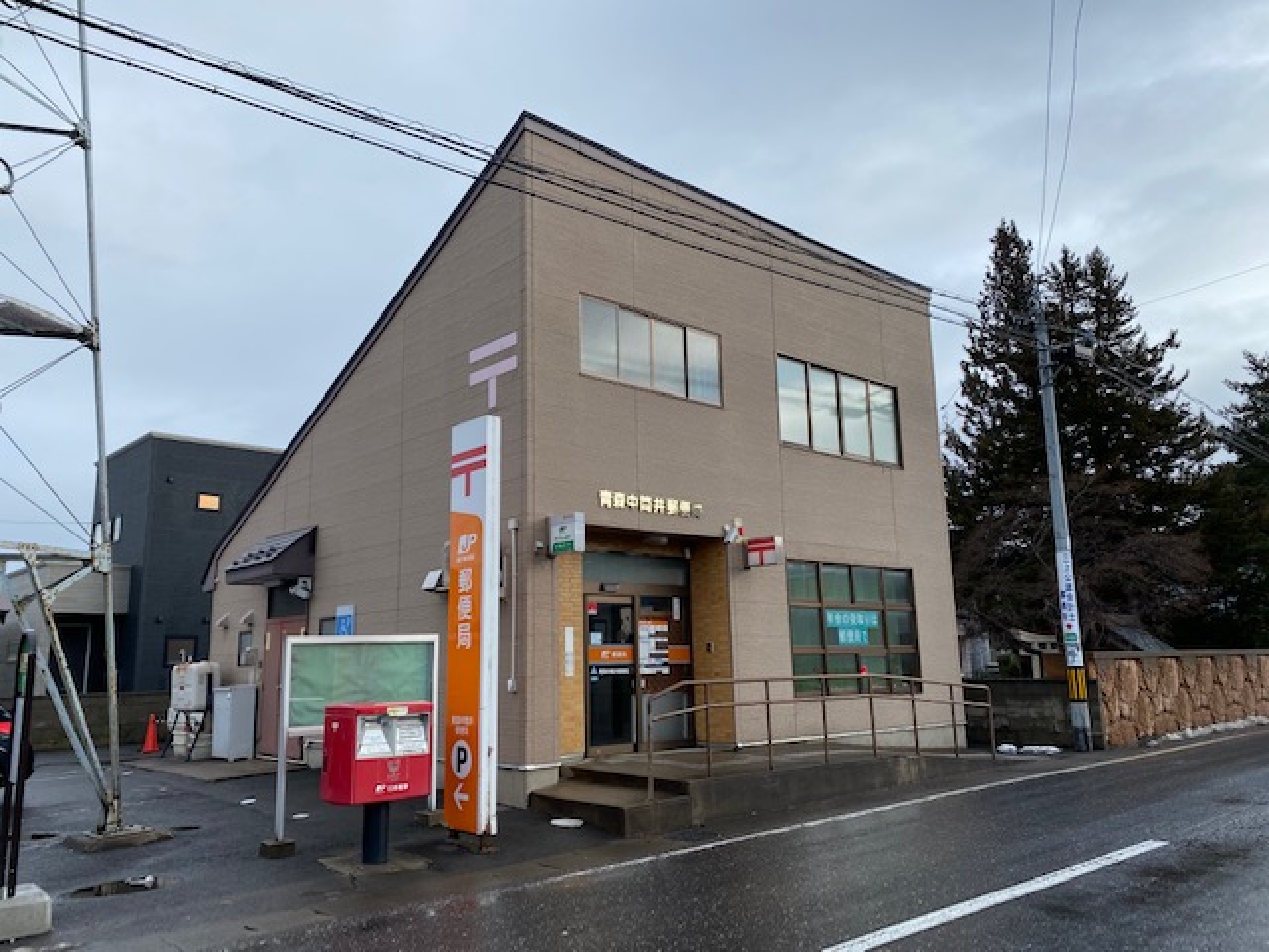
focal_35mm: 26
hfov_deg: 67.3
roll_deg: +1.4
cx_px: 634
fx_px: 953
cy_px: 476
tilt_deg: +10.8
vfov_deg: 53.1
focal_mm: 4.25
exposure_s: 1/1965
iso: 32
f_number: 1.8
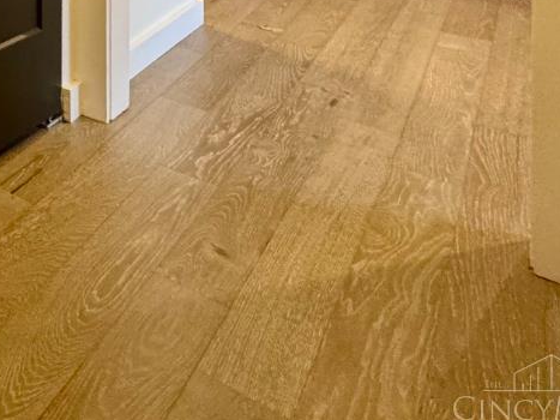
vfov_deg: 24.4
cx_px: -263
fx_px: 728
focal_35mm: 45
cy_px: -225
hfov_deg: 28.7
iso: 500
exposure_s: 1/60
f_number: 2.2
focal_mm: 2.22
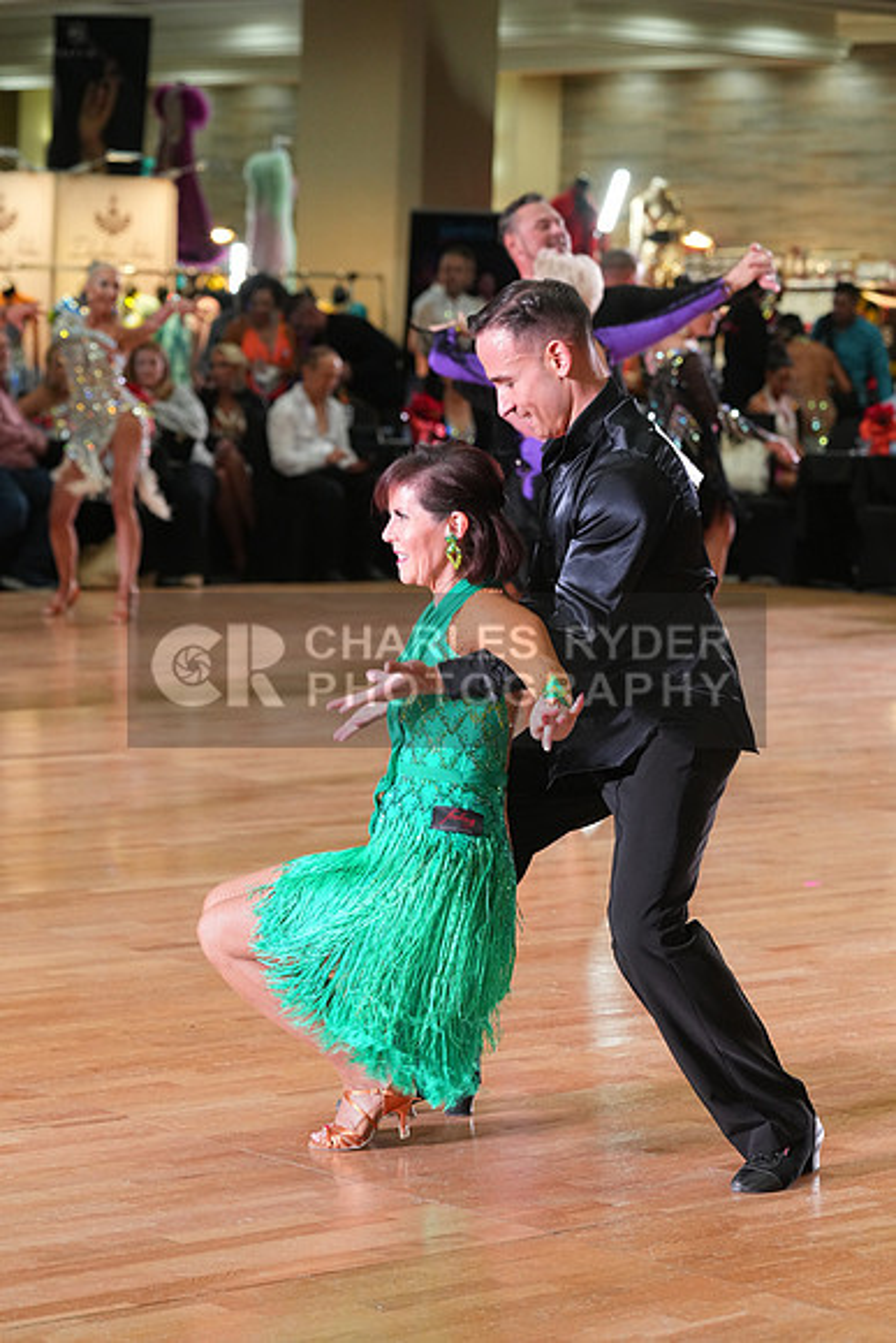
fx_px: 3805
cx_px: 448
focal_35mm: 102
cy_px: 672
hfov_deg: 13.4
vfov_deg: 20.0
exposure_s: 1/200
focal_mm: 102
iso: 2500
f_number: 5
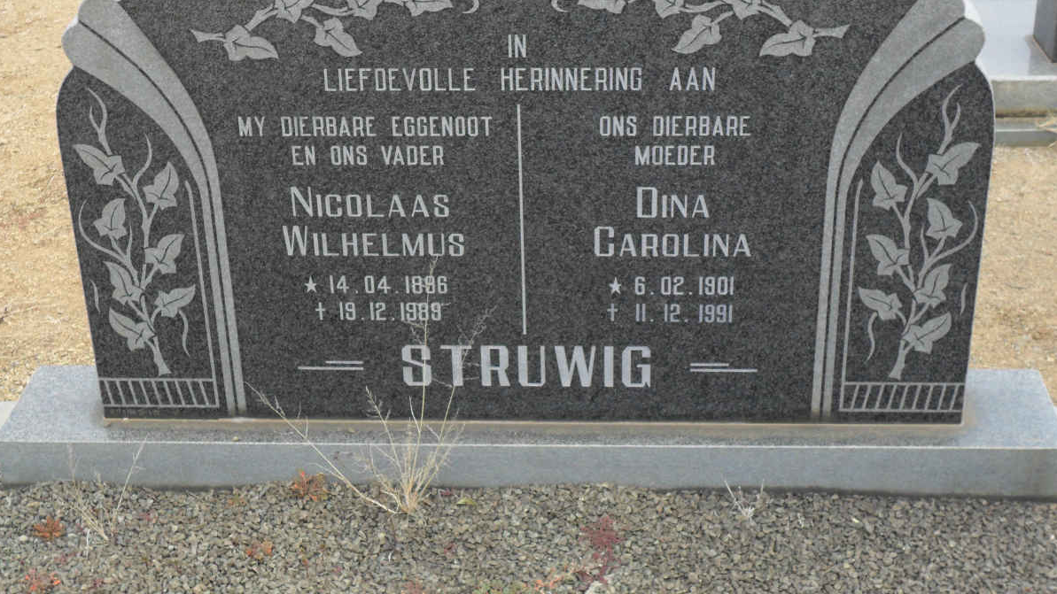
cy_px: 235
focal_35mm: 57
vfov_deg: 21.1
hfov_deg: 36.6
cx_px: 529
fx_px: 1598
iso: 100
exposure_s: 1/125
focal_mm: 9.3
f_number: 5
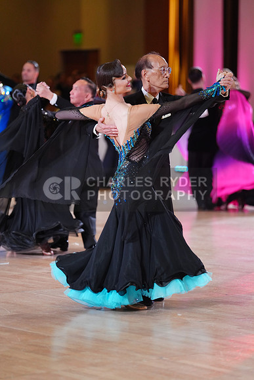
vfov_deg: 12.6
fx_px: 1724
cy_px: 190
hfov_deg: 8.4
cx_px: 127
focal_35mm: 163
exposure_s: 1/400
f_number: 2.8
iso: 2000
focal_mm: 163
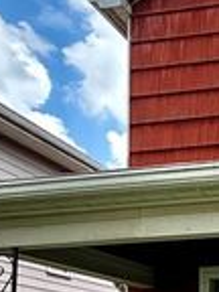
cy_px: 332
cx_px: 347
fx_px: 548
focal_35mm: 65
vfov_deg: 27.0
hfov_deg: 19.2
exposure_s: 1/770
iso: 32
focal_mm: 2.22
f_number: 2.2
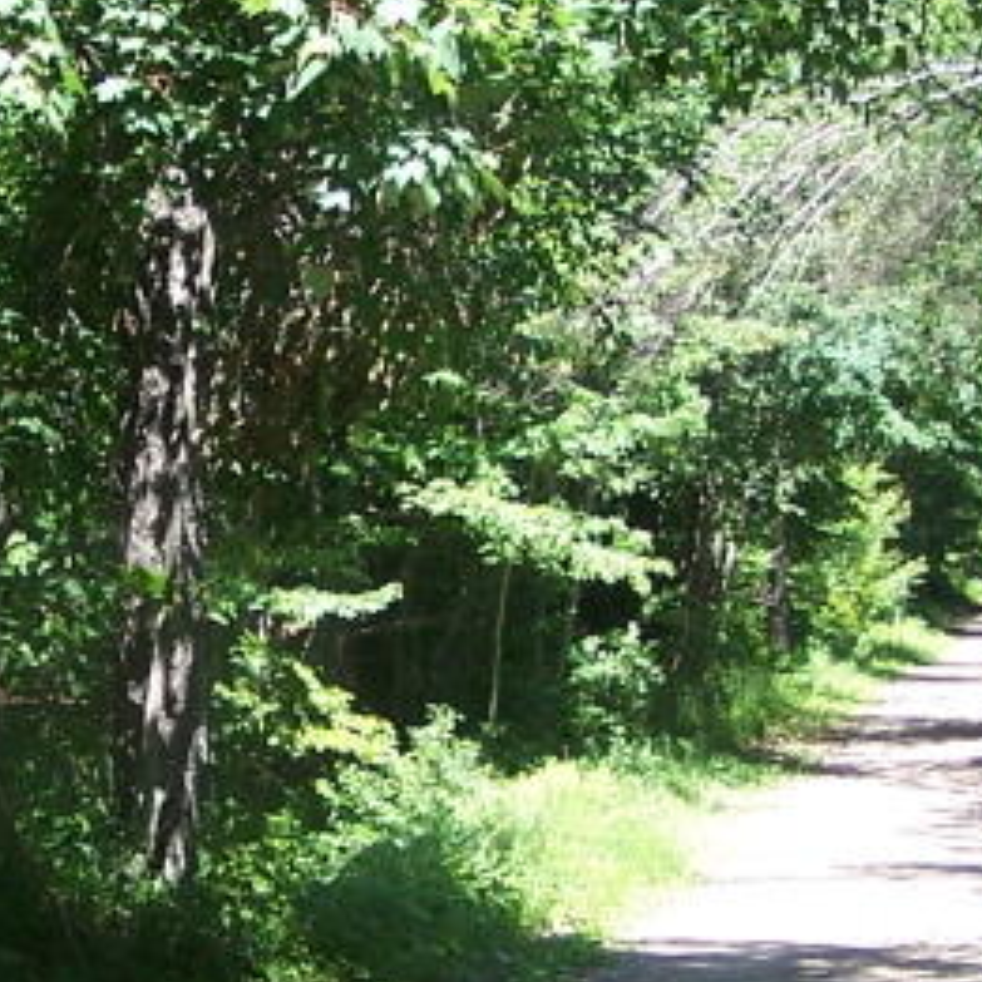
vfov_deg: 13.2
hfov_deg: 13.1
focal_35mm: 132
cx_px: 135
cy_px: 606
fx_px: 4237
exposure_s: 1/200
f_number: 2.8
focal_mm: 6.3
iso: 80
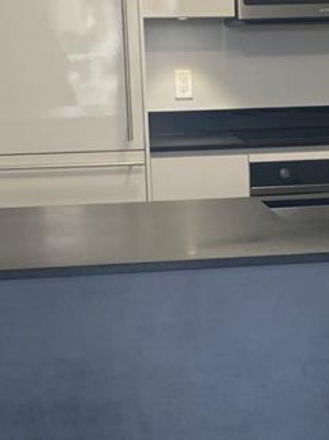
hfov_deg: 15.1
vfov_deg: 20.2
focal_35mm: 97
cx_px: 285
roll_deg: +0.8
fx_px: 1231
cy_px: 249
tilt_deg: -10.6
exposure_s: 1/60
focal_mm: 4.25
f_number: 1.8
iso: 64
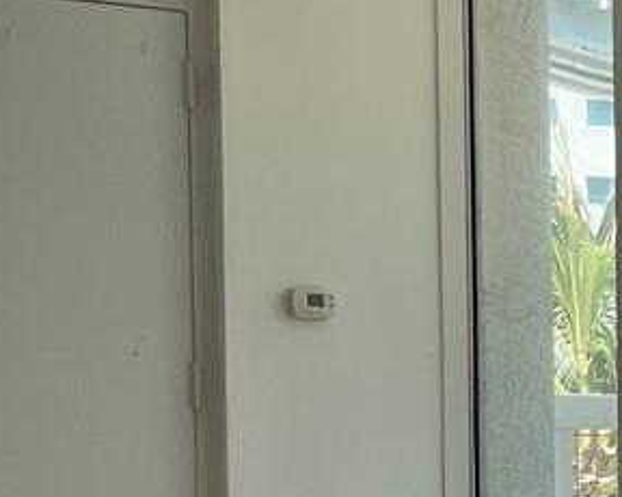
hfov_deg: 10.8
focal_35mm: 141
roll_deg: -1.7
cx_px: 1661
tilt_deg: -3.3
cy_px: 551
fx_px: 2594
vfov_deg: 10.8
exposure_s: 1/500
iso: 32
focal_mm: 4.2
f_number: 1.6
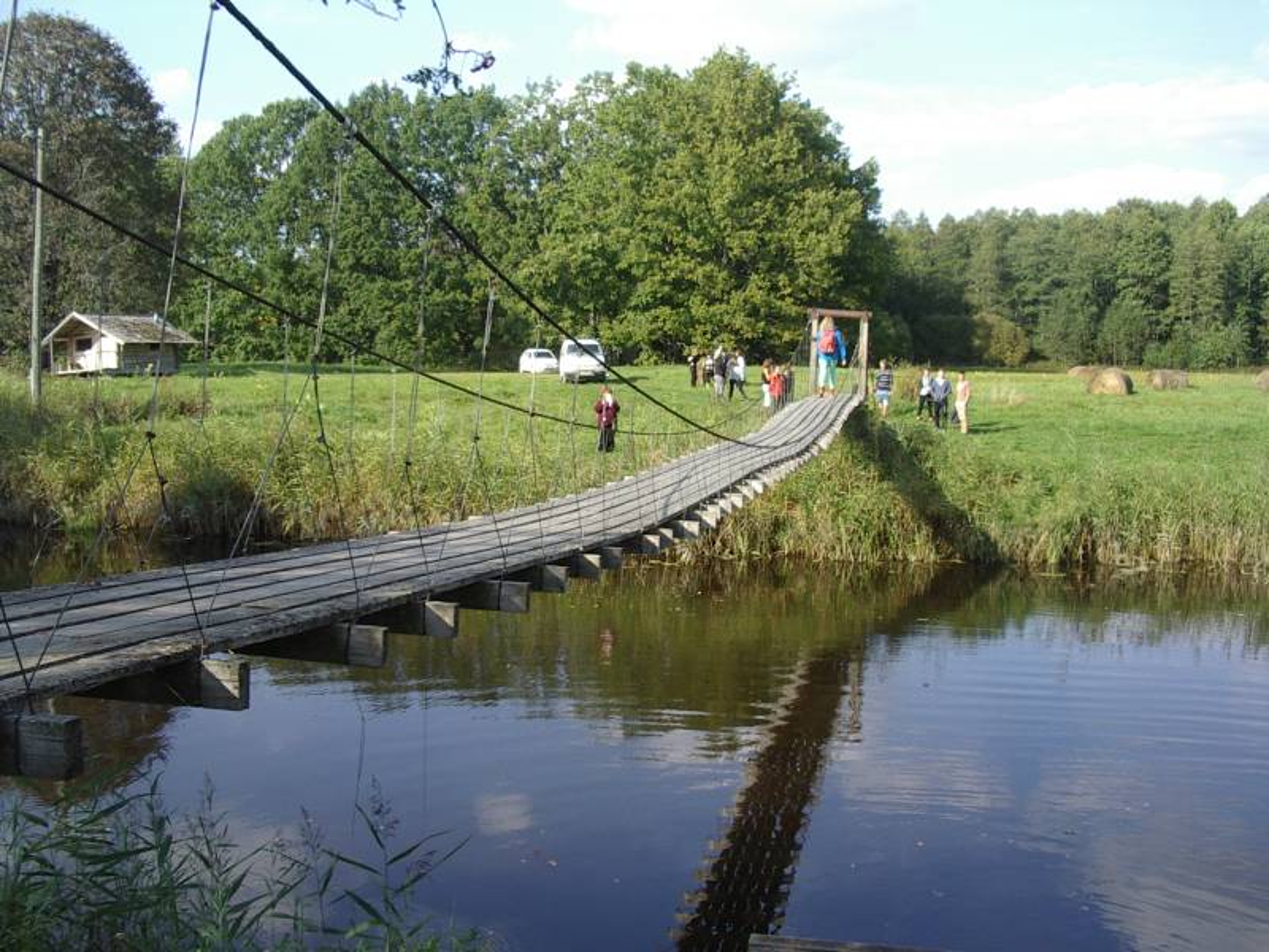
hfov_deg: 49.0
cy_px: 476
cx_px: 634
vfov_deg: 37.7
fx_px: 1393
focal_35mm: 38
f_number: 4.8
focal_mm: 5.8
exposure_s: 1/160
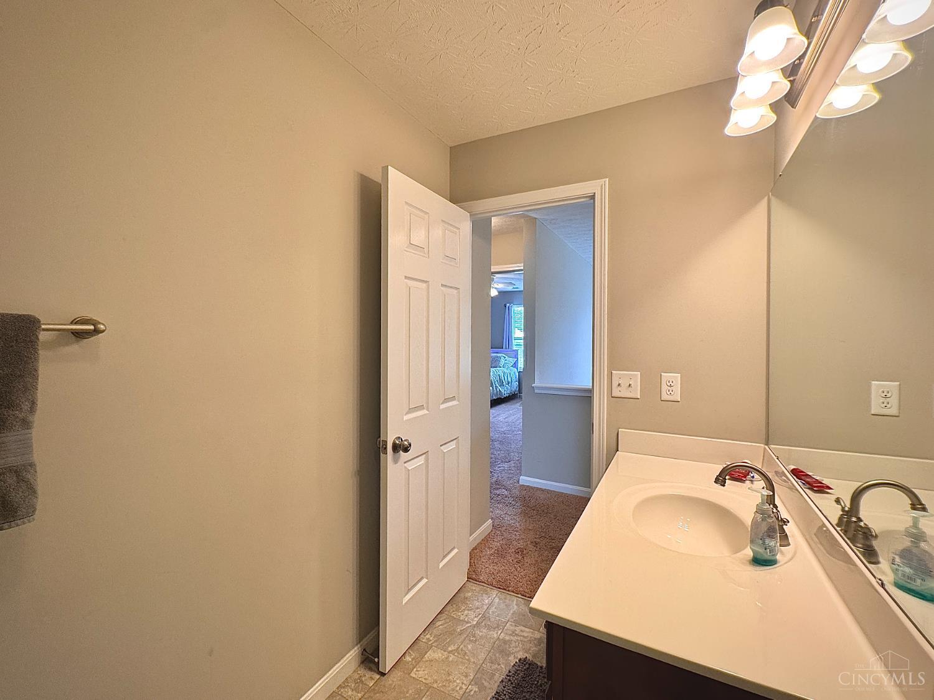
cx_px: 467
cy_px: 350
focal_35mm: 14
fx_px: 378
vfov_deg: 85.7
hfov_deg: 102.1
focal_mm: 2.22
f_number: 2.2
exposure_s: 1/120
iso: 160
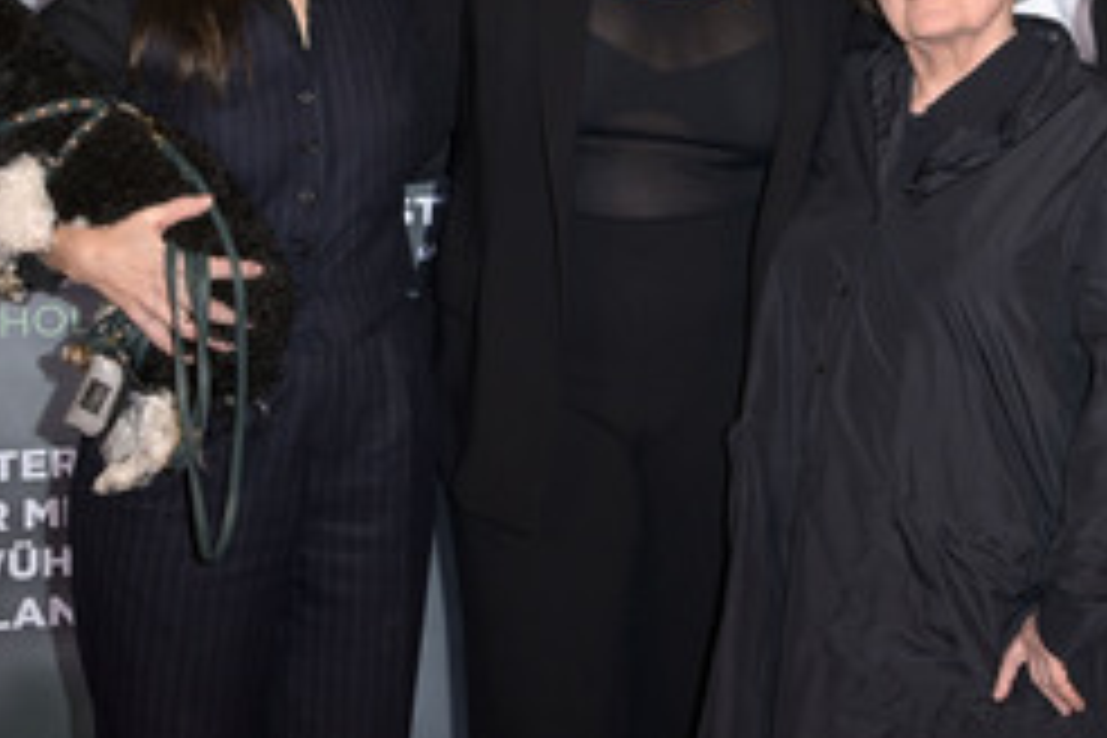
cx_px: 907
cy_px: 148
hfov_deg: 22.8
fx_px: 2706
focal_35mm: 88
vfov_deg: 15.4
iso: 500
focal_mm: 48
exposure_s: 1/250
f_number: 5.6
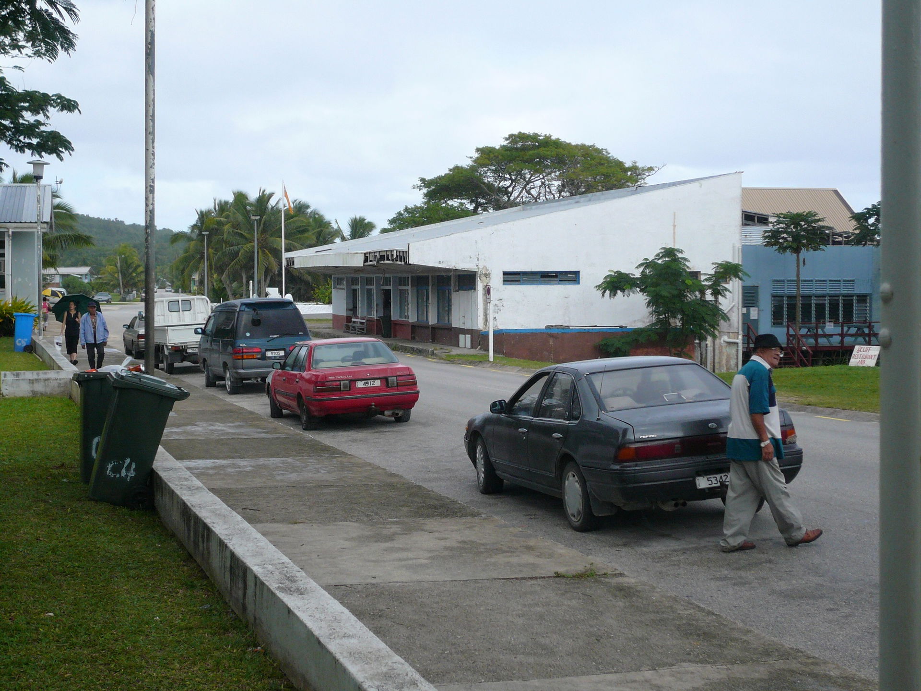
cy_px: 346
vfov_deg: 25.2
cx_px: 460
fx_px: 1543
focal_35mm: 58
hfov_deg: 33.2
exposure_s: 1/320
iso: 100
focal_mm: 9.6
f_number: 4
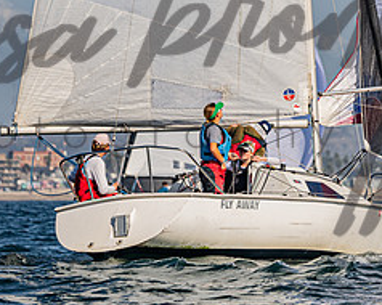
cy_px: -45
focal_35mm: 609
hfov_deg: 3.2
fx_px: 6880
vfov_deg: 2.5
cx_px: 349
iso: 320
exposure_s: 1/3200
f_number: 5.6
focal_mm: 210
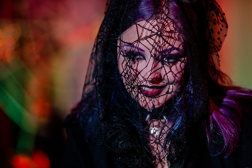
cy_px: 89
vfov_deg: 12.2
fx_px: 784
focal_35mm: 112
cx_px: 122
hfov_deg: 18.3
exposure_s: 1/100
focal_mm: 105
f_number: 2
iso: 2500
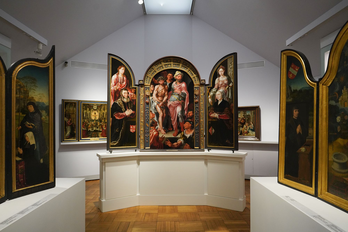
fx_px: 232
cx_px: 174
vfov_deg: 53.1
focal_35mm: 24
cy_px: 116
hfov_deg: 73.7
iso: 3200
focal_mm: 24
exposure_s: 1/80
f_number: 4.5
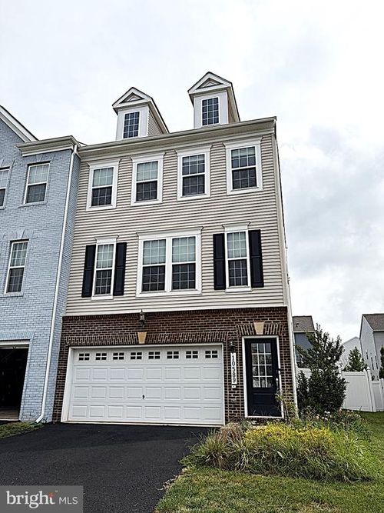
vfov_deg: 67.3
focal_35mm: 26
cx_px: 192
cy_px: 256
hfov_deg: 53.0
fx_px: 385
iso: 50
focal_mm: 5.96
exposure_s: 1/6329
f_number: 1.6
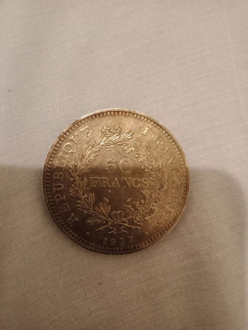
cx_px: 124
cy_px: 165
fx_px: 267
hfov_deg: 49.8
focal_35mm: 28
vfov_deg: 63.4
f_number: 2.2
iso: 1715
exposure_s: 1/25
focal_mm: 3.37
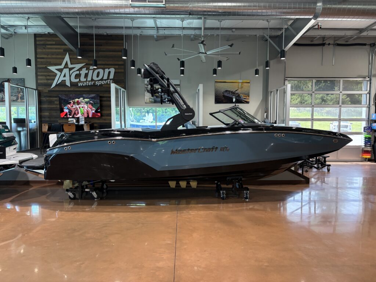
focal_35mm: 26
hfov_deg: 67.3
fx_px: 282
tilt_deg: -3.3
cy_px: 141
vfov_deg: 53.1
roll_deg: +0.0
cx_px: 188
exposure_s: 1/120
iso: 200
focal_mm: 5.96
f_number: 1.6
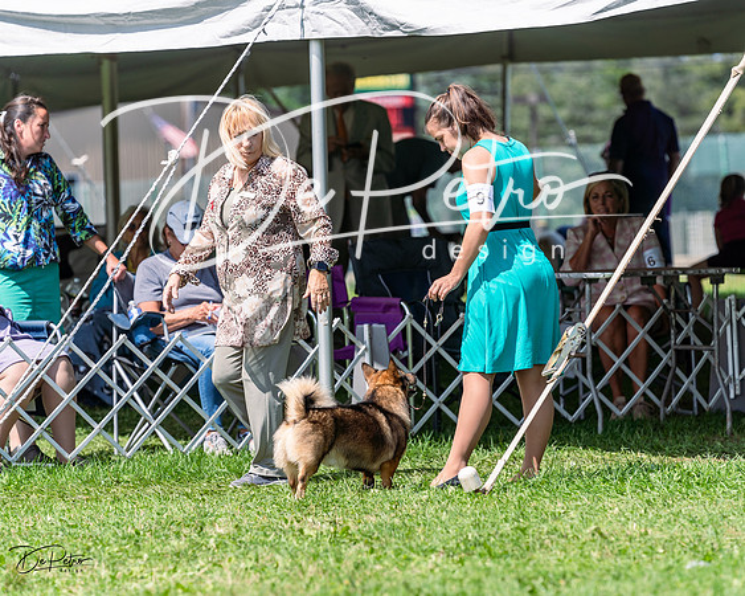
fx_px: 4965
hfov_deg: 8.6
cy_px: 298
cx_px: 372
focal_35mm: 225
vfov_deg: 6.9
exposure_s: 1/1000
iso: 100
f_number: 4.5
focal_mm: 200
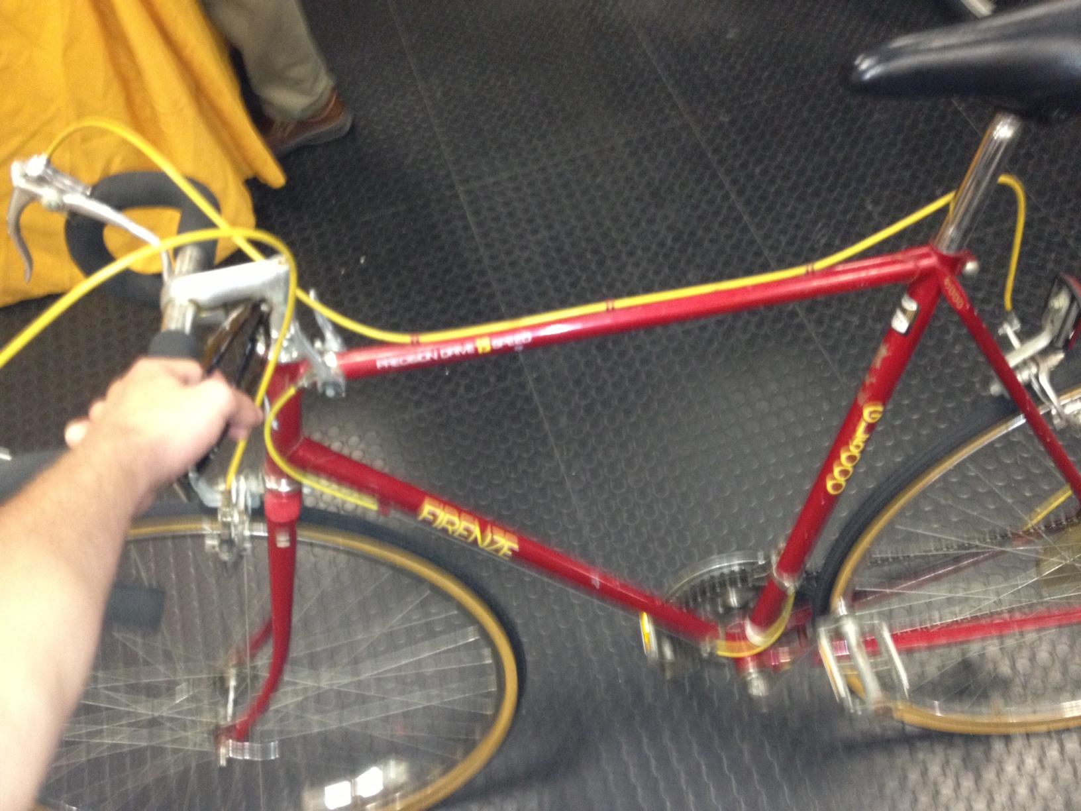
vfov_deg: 40.7
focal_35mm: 35
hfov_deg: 52.6
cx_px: 540
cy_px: 406
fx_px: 1093
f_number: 2.4
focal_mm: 4.28
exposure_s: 1/20
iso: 320
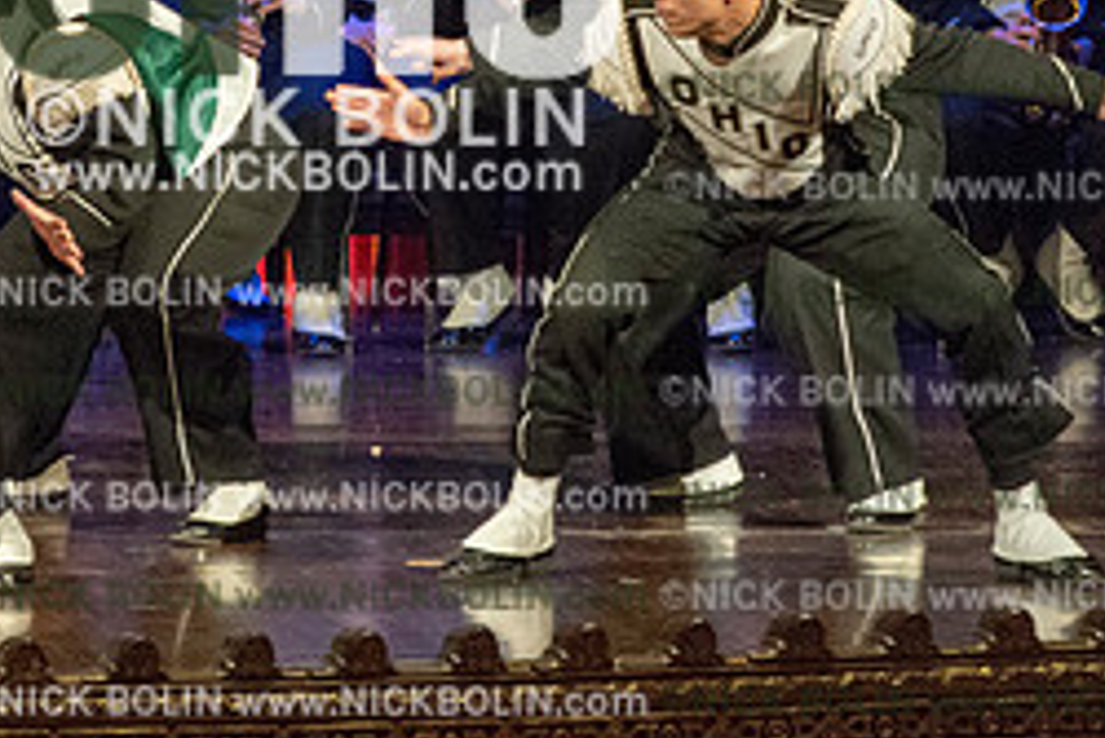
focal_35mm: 533
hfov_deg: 3.9
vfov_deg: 2.6
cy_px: -18
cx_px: 305
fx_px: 16369
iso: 8000
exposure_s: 1/400
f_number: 5.6
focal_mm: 230
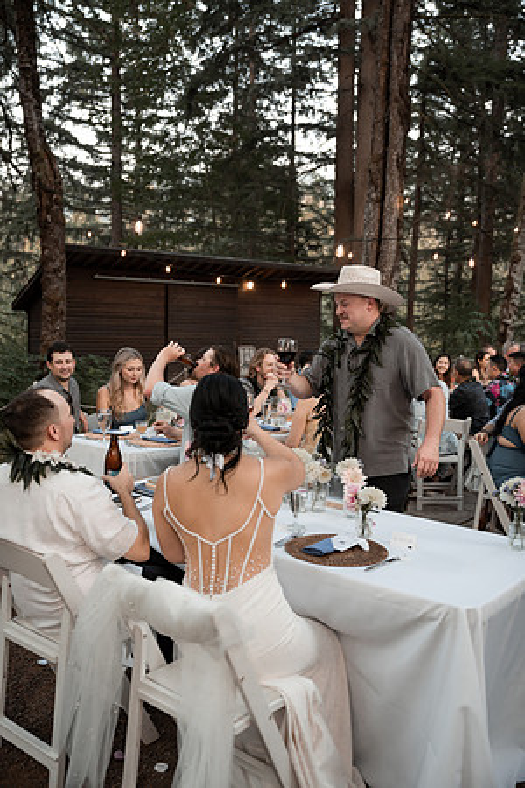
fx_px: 722
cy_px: 394
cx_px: 262
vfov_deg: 57.2
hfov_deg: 40.0
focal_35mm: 33
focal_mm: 33
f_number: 2.8
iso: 1000
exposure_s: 1/640
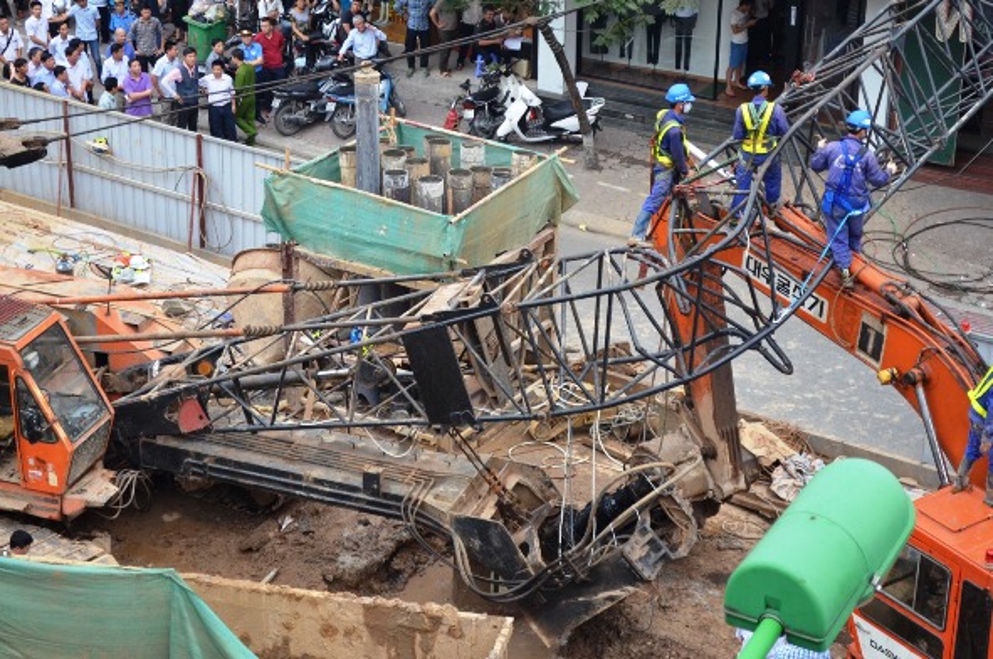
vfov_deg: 16.5
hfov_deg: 24.7
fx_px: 2272
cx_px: 496
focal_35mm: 82
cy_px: 330
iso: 800
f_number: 5.6
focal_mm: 55
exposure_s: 1/80
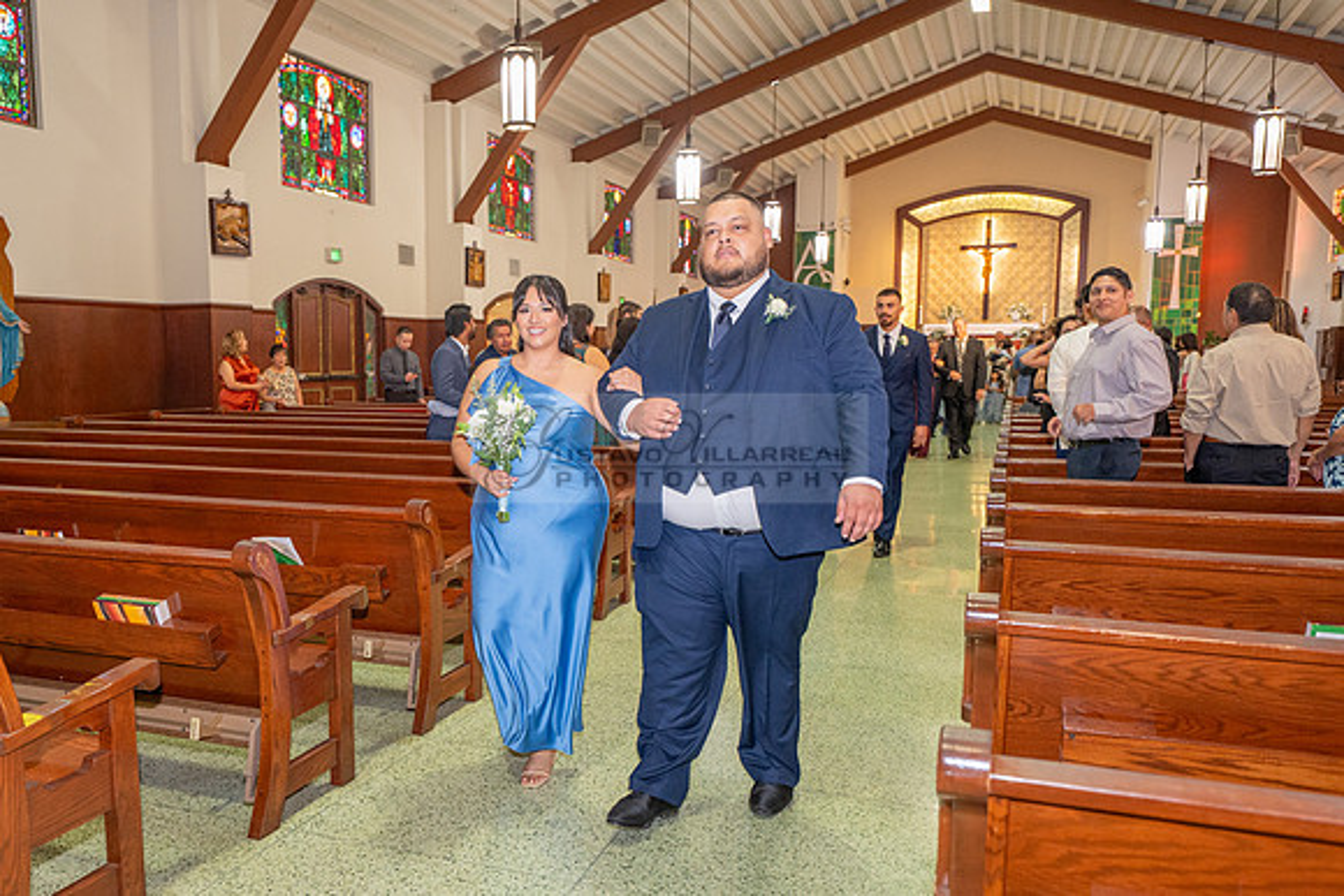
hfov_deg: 60.3
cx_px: 554
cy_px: 498
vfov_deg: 42.6
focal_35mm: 31
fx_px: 1148
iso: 1000
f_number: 2.8
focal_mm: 24
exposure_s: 1/125
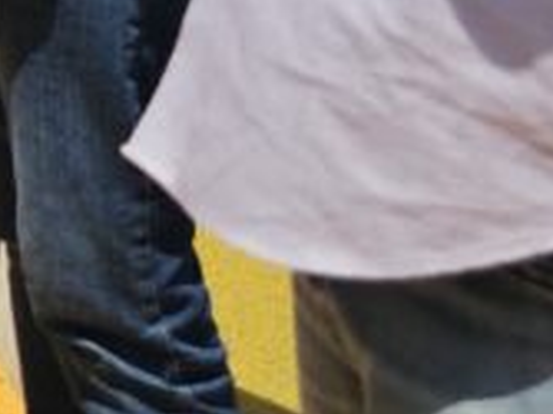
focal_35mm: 141
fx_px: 2251
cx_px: -868
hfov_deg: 11.2
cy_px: -696
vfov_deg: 9.1
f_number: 1.7
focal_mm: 6.3
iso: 10
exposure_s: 1/852
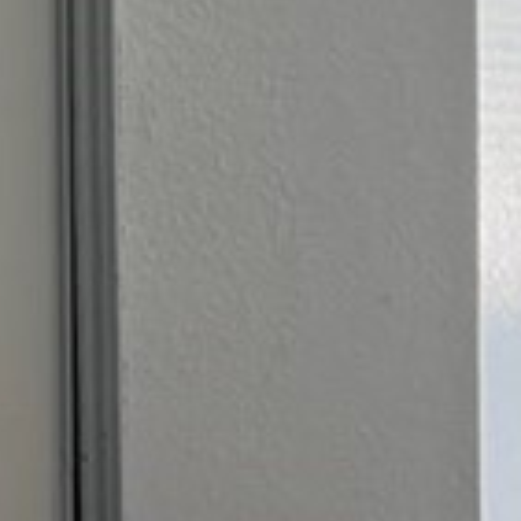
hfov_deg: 9.6
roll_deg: +1.1
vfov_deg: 10.4
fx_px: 2844
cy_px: 48
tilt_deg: -4.8
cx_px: -591
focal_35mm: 167
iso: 125
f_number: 1.5
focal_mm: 5.7
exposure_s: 1/99
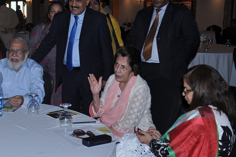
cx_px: 68
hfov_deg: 32.0
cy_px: 63
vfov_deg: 21.8
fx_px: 406
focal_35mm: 62
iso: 250
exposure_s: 1/200
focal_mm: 28
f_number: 4.5
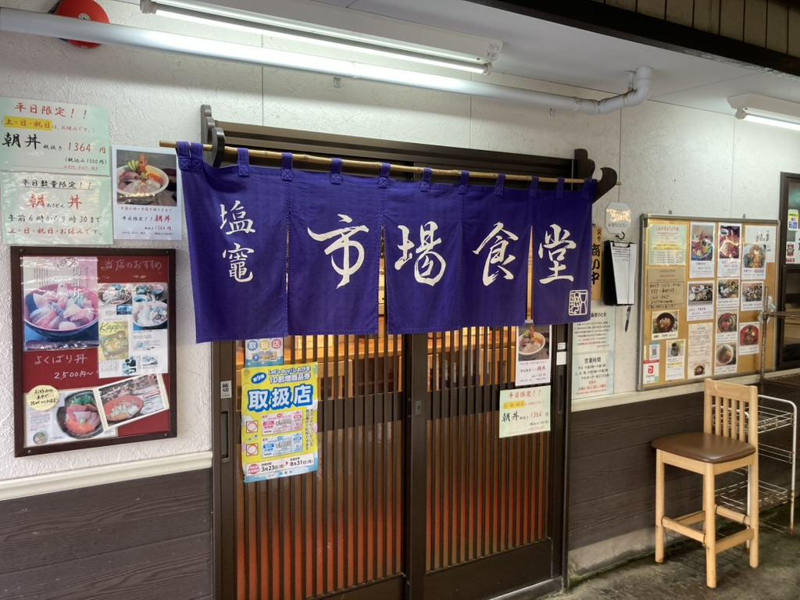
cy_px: 300
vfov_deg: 49.7
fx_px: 647
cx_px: 400
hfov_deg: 63.4
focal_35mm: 28
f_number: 1.8
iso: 64
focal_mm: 3.99
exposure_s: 1/50
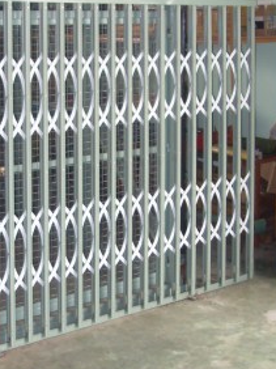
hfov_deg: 20.7
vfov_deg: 26.9
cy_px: 40
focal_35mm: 70
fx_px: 745
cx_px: 49
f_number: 2.8
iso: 160
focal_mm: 6.3
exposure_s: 1/45
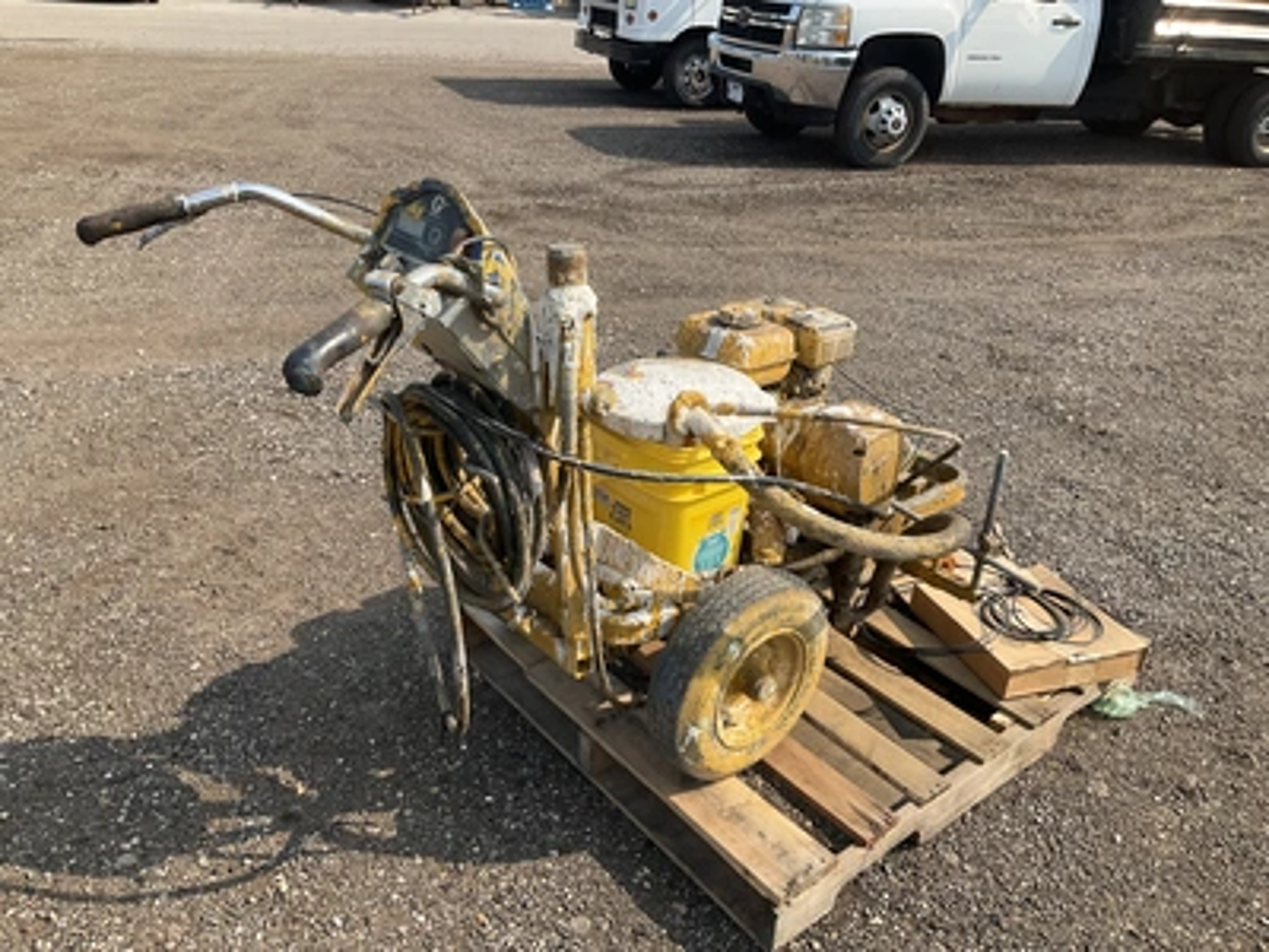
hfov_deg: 61.7
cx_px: 634
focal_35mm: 29
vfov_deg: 48.2
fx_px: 1063
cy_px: 476
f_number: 1.8
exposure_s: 1/1121
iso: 25
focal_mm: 3
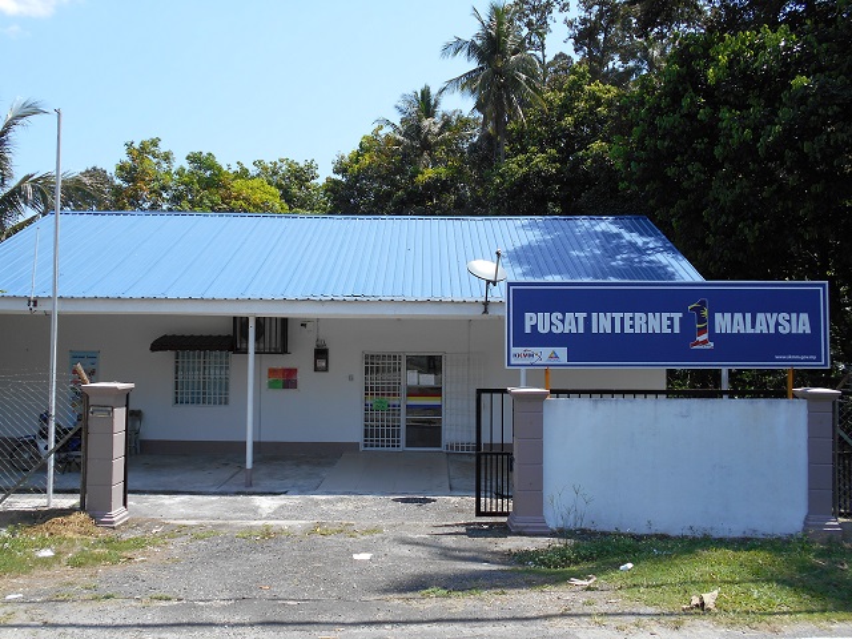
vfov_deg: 46.8
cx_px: 426
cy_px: 320
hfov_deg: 60.0
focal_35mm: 30
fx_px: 738
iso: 80
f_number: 3.4
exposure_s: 1/640
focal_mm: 5.1
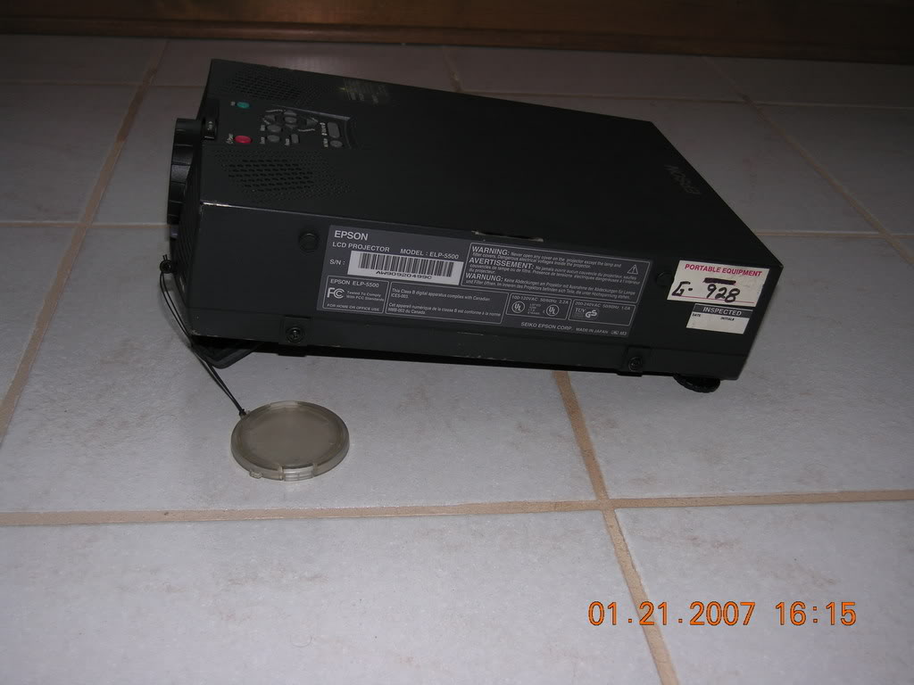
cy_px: 342
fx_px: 1030
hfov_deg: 47.9
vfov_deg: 36.8
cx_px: 457
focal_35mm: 39
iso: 50
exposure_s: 1/60.1
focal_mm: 10
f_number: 3.2
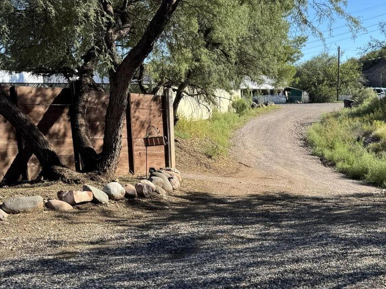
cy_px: 252
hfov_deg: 32.5
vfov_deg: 25.0
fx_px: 636
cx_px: 330
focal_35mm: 57
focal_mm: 6.76
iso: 80
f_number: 1.78
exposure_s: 1/1721
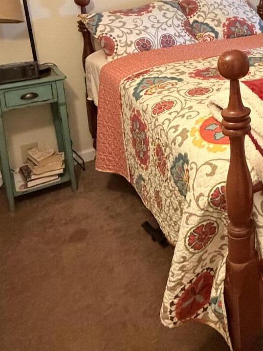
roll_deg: -1.1
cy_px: 47
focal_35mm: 39
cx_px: 341
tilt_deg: -13.5
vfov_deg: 44.4
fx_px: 395
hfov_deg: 29.6
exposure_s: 1/60
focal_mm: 2.22
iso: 800
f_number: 2.2
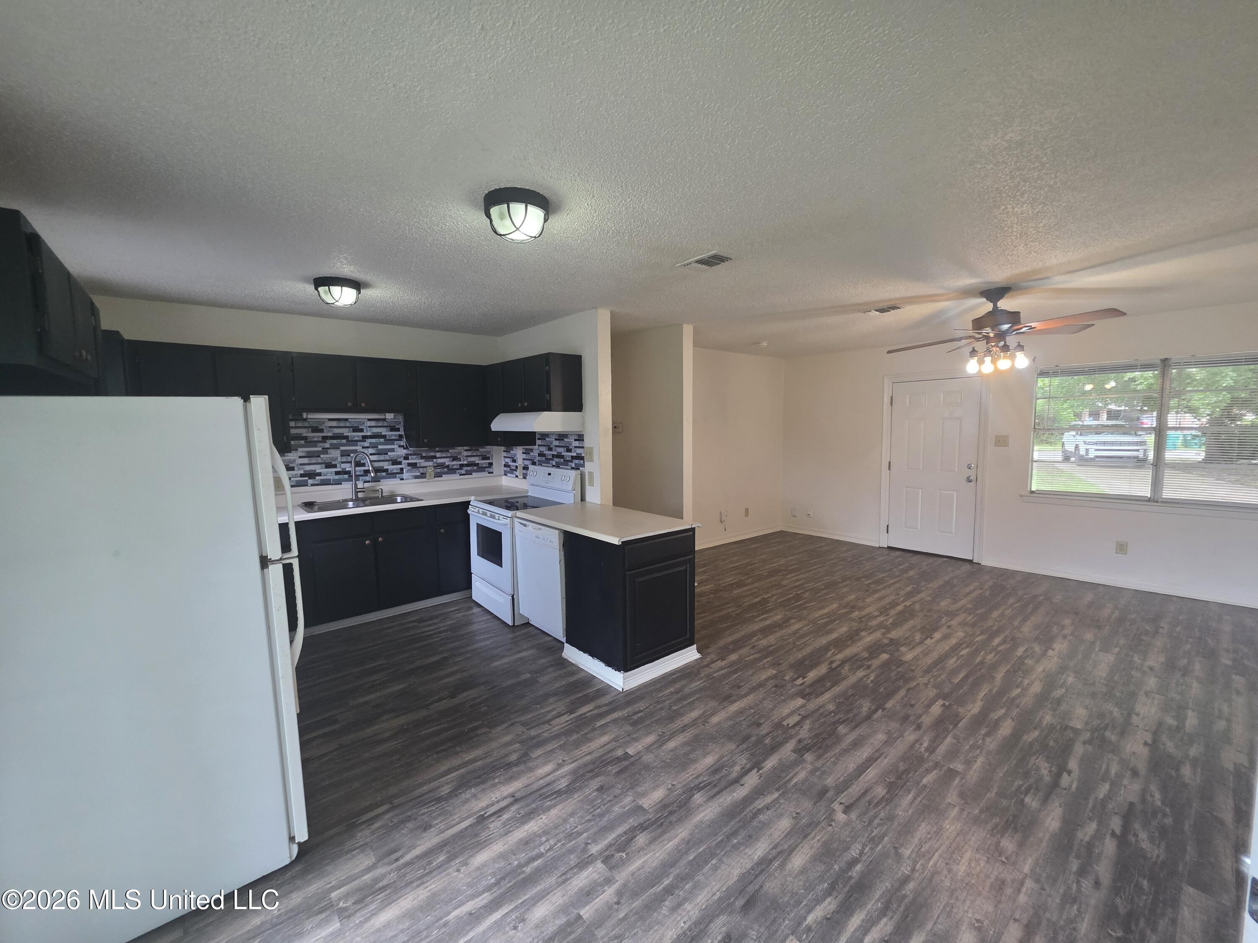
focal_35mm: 13
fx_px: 472
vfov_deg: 89.9
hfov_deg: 106.2
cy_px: 472
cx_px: 629
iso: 320
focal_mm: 2.2
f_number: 1.9
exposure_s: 1/120
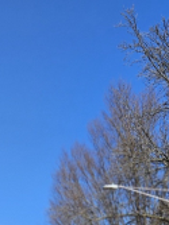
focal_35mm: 92
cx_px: 70
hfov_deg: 16.0
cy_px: 409
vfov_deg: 17.3
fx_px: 600
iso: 25
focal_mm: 5.4
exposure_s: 1/1824
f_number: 1.8
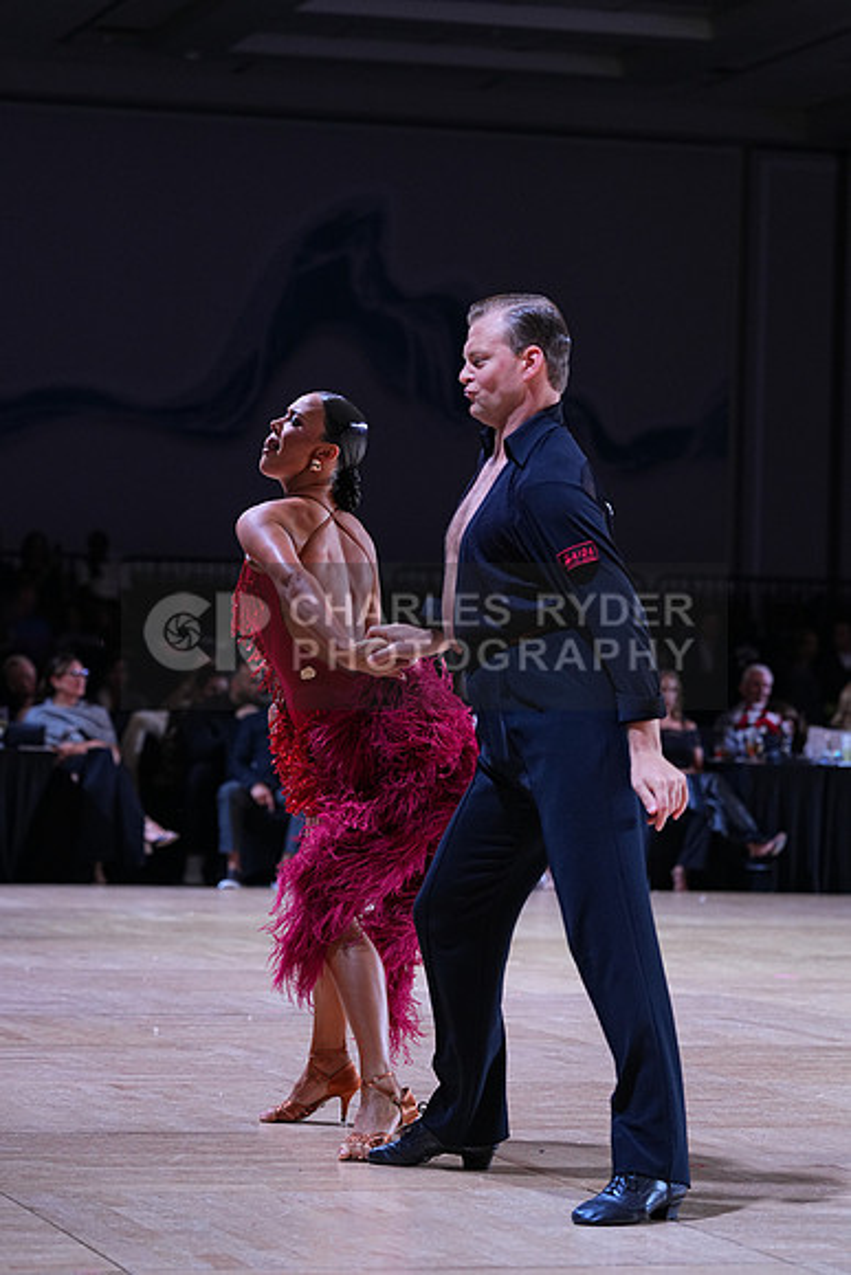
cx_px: 426
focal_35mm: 120
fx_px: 4252
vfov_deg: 17.1
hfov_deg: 11.4
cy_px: 638
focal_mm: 120
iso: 1250
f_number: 4
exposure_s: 1/400
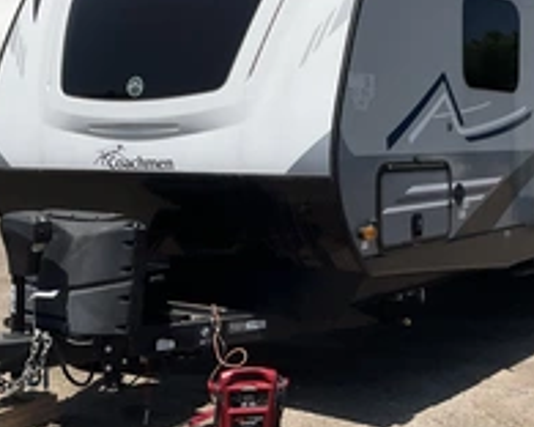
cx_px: 356
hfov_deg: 32.2
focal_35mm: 58
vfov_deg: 26.1
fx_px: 917
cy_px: 156
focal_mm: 3
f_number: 1.8
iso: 25
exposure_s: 1/2801
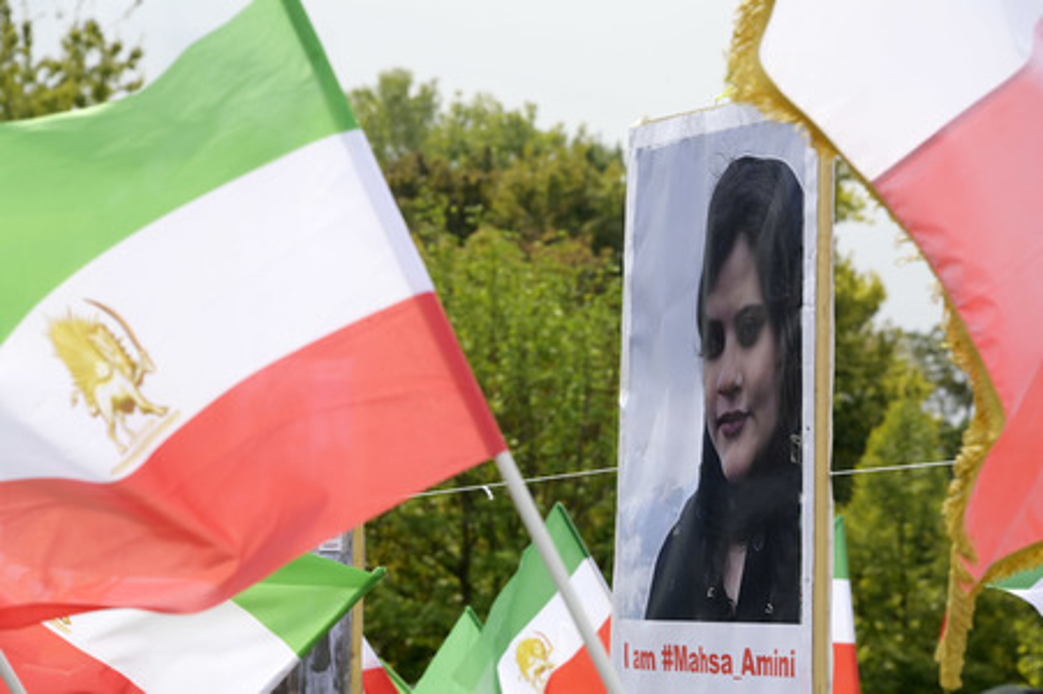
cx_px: 522
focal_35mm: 180
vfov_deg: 7.6
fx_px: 5211
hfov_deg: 11.4
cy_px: 347
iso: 800
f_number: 10
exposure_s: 1/500
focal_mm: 180
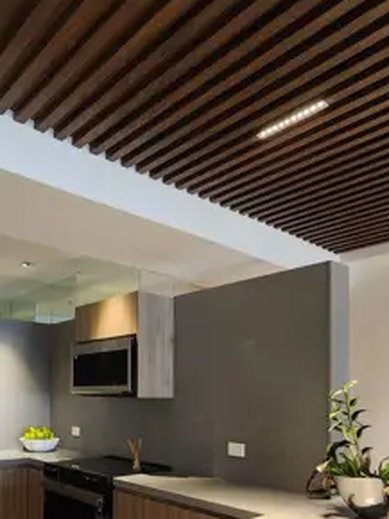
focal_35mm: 27
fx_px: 404
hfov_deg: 49.4
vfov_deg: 60.8
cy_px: 404
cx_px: 99
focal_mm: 2.2
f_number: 2.2
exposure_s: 1/30
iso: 500
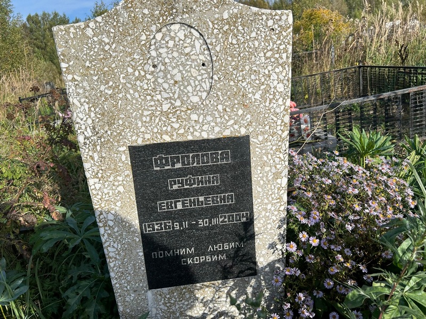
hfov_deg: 67.3
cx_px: 213
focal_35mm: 26
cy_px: 160
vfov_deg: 53.1
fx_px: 320
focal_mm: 5.7
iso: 50
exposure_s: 1/3831
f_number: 1.5
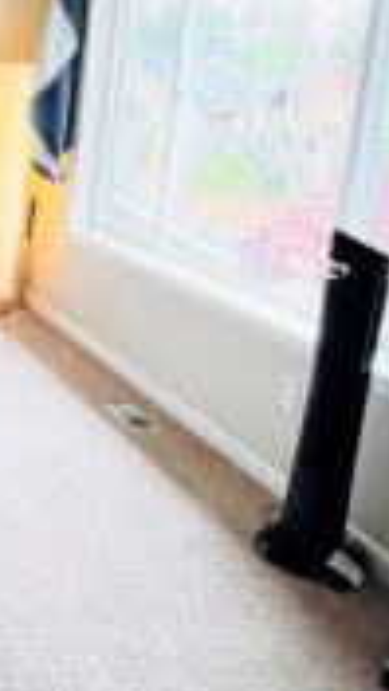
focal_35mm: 43
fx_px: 789
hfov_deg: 22.5
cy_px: 257
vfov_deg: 46.9
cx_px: -200
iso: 80
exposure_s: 1/120
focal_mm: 1.57
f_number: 1.8
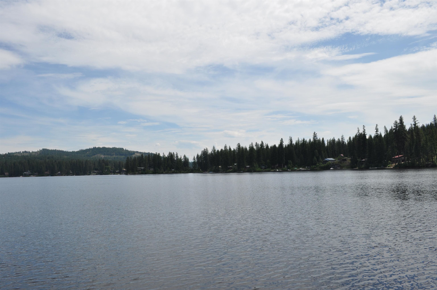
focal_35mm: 27
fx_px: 327
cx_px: 218
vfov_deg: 47.8
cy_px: 145
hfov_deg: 67.4
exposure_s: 1/500
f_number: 11
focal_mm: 18
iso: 200
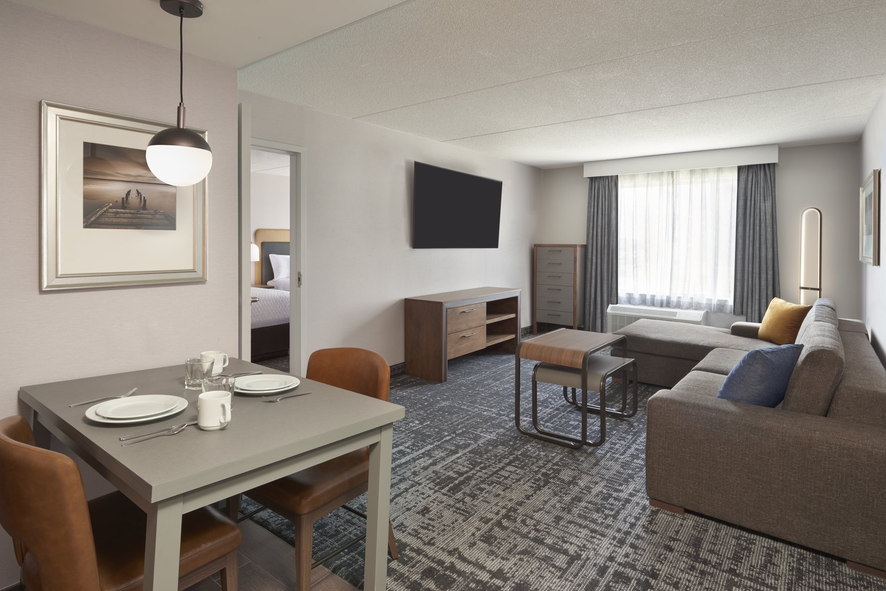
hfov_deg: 86.9
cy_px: 296
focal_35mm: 19
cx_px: 443
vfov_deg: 64.6
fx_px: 468
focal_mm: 19
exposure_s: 4
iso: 200
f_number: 16
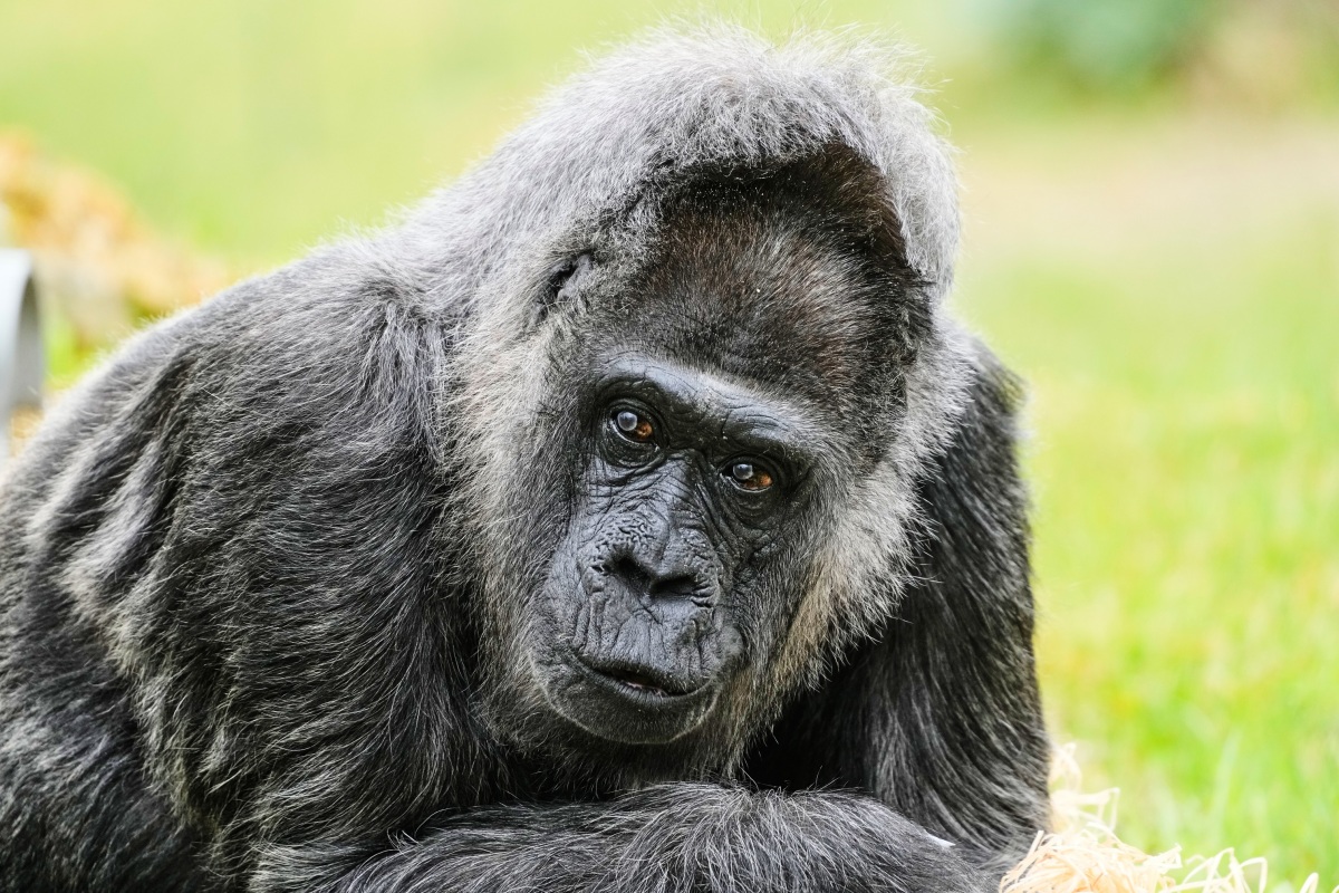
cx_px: 670
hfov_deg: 3.4
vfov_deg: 2.3
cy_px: 446
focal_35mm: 600
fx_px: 22315
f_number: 5.6
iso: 1600
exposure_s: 1/320
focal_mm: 600
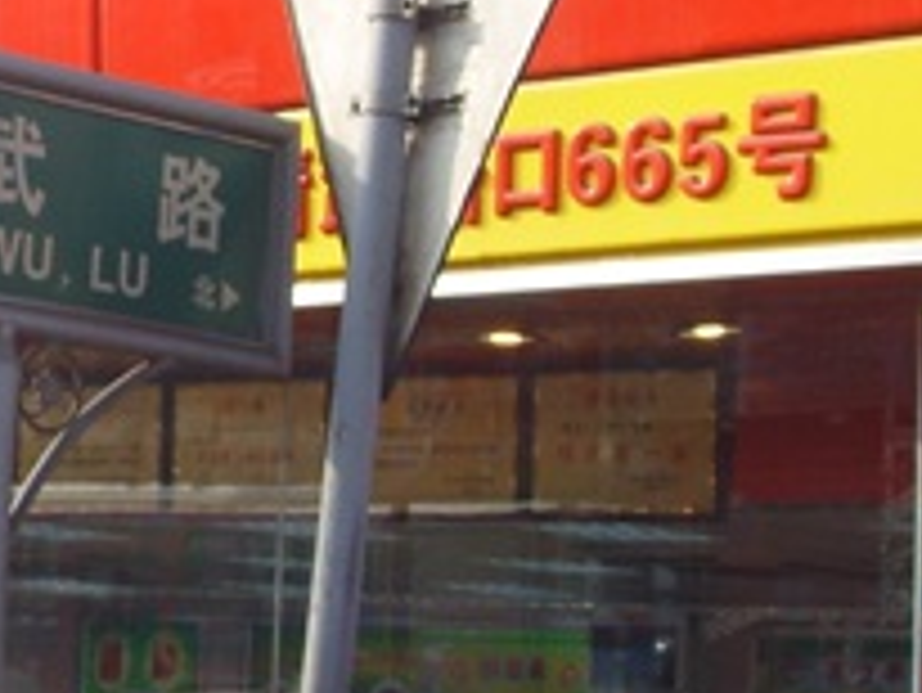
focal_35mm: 133
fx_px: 3545
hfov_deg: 14.4
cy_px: 344
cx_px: -166
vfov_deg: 11.2
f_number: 6.3
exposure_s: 1/90
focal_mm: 6.6
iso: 50
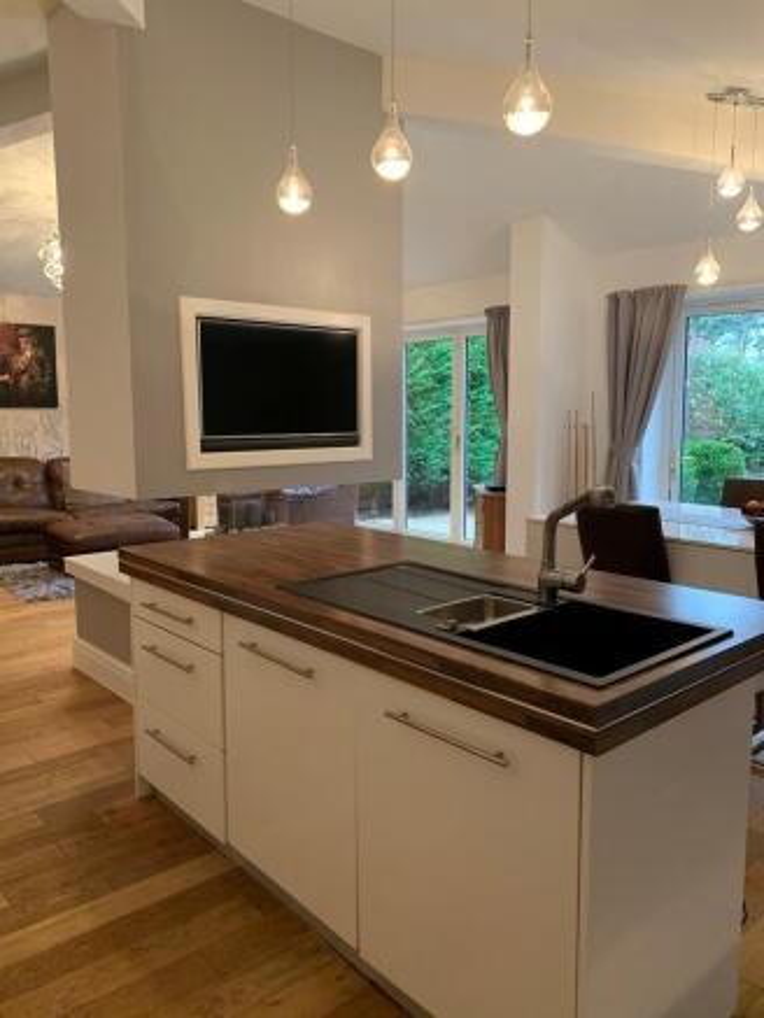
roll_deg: +0.3
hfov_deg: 53.1
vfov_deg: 67.3
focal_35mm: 26
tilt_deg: -6.4
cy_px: 509
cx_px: 382
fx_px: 765
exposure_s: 1/50
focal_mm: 4.25
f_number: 1.8
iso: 250
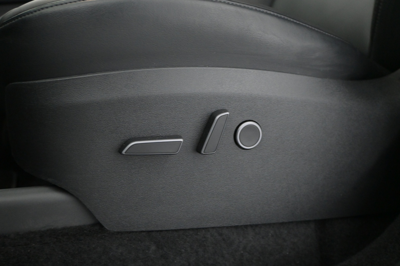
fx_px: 367
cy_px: 133
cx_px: 200
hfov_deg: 57.2
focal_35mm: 33
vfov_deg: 40.0
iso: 3600
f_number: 4
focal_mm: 22
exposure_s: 1/40
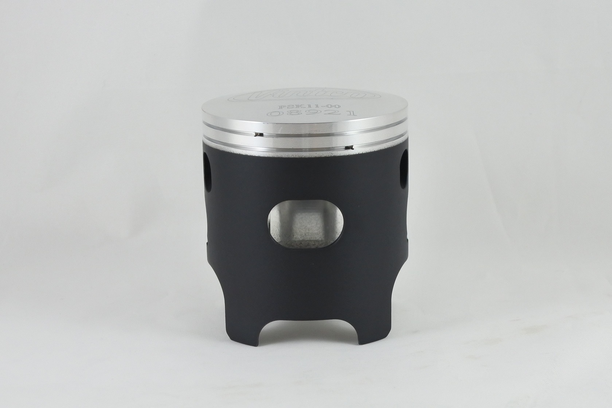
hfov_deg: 40.3
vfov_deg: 27.5
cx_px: 306
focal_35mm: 49
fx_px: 833
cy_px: 204
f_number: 4.5
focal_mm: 18.4
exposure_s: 1/125
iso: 450
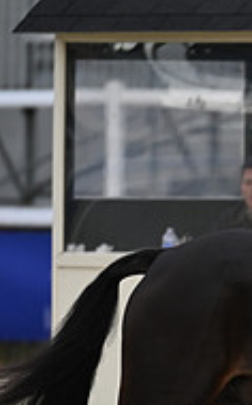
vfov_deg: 1.7
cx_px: 498
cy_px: 336
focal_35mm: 1248
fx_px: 13776
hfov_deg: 1.0
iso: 560
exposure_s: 1/1000
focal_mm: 400
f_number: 4.5
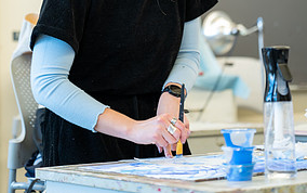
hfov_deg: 18.4
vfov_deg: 11.5
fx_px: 946
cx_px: 150
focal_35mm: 113
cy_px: -16
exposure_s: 1/100
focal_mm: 70
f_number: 2.8
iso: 320
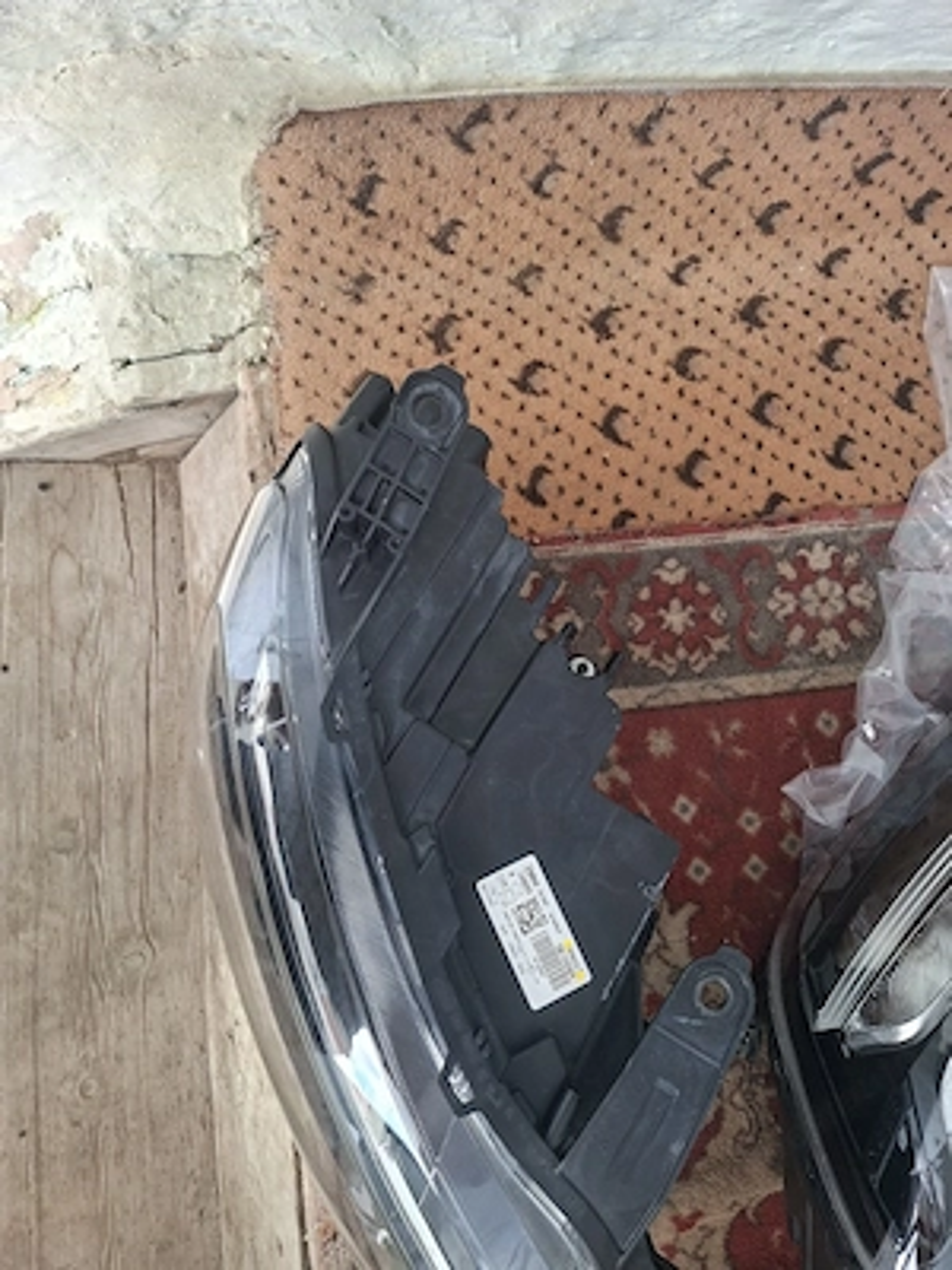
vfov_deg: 73.9
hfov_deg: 58.9
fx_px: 843
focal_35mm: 23
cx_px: 476
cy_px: 635
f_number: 1.8
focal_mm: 5.54
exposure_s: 1/100
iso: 80
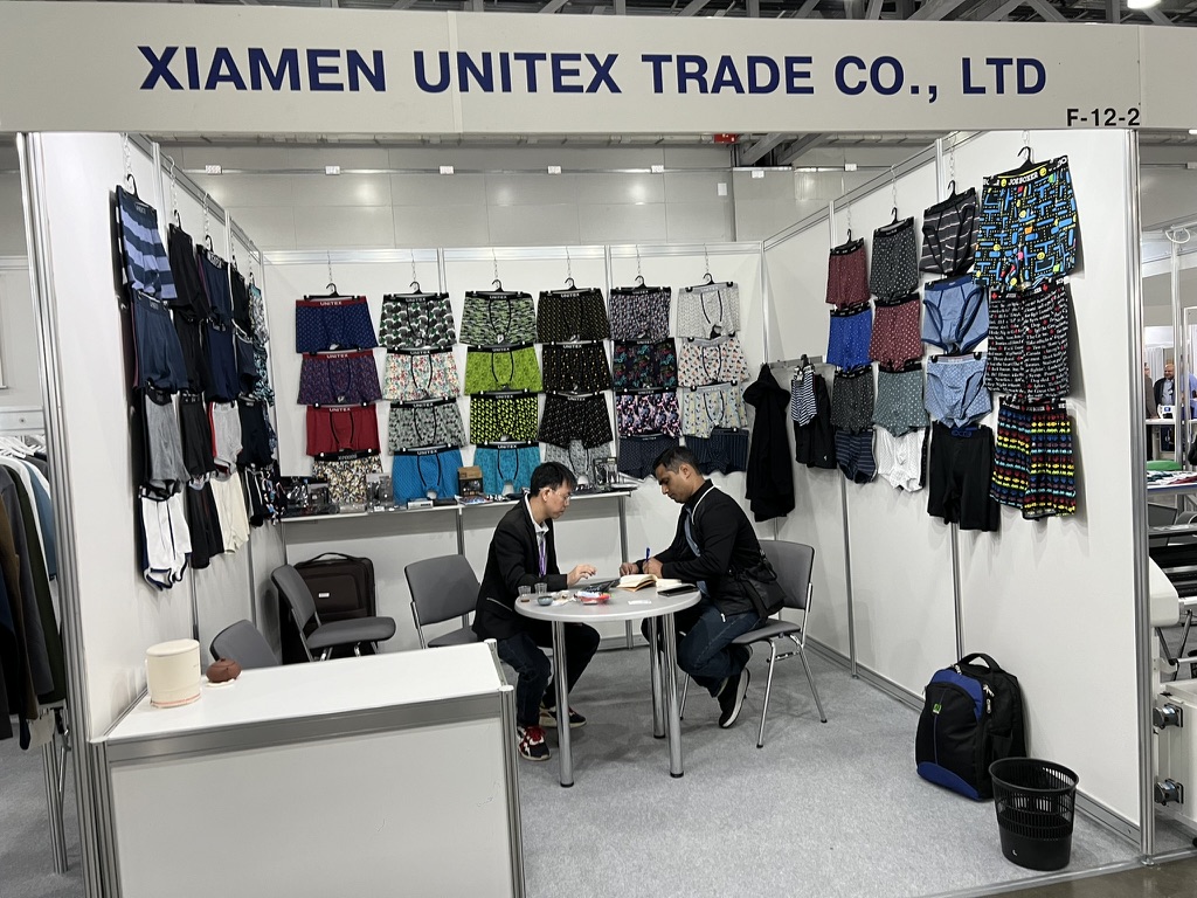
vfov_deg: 53.1
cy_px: 449
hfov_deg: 67.3
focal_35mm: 26
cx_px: 598
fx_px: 899
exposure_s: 1/50
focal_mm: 5.7
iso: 125
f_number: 1.5
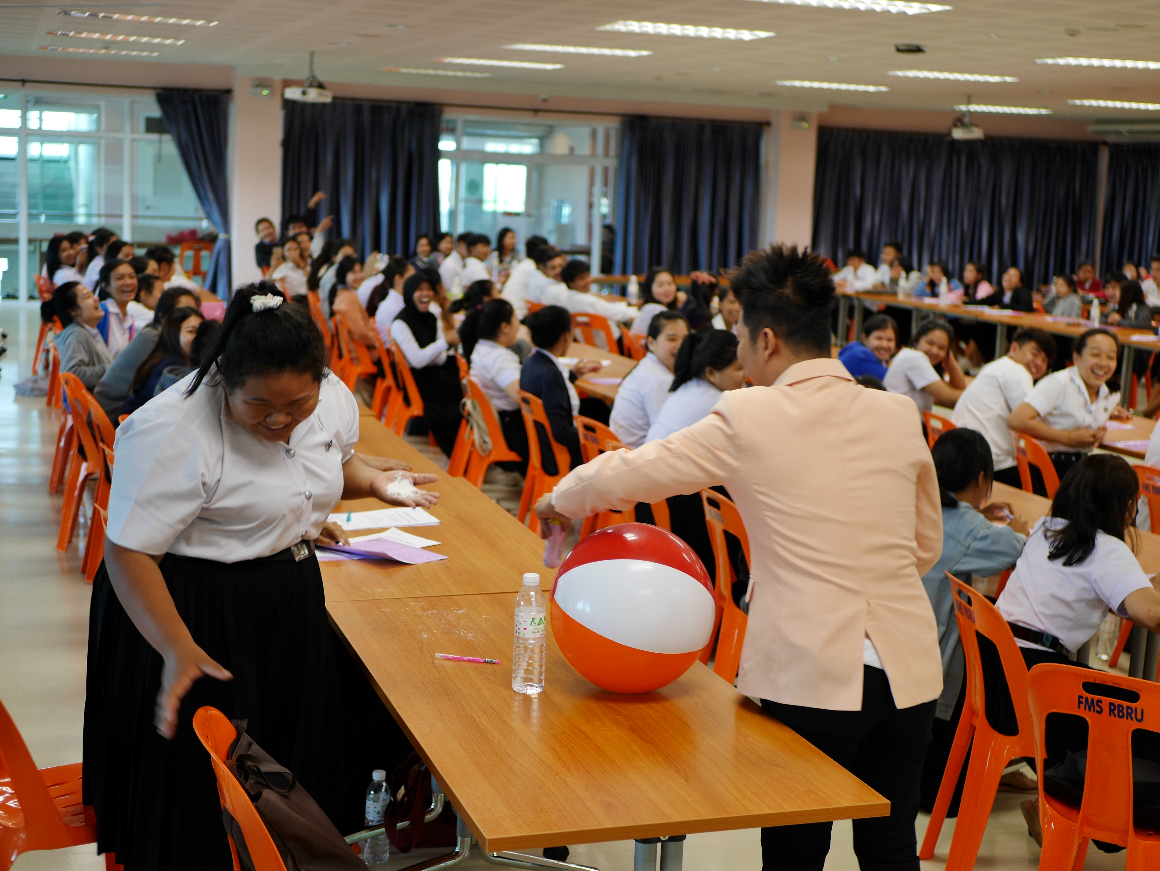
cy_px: 436
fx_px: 1676
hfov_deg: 38.2
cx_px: 580
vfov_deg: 29.1
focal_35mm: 50
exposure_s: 1/100
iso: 200
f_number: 1.7
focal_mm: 25
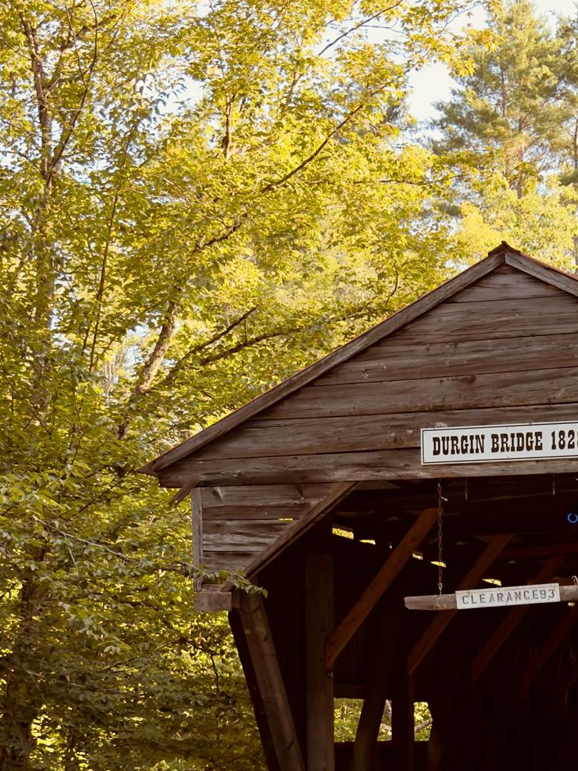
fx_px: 1759
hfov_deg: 18.2
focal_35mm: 79
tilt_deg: -1.4
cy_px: 739
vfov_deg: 23.8
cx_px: 560
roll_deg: -0.1
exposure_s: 1/371
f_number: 1.78
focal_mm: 6.76
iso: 80
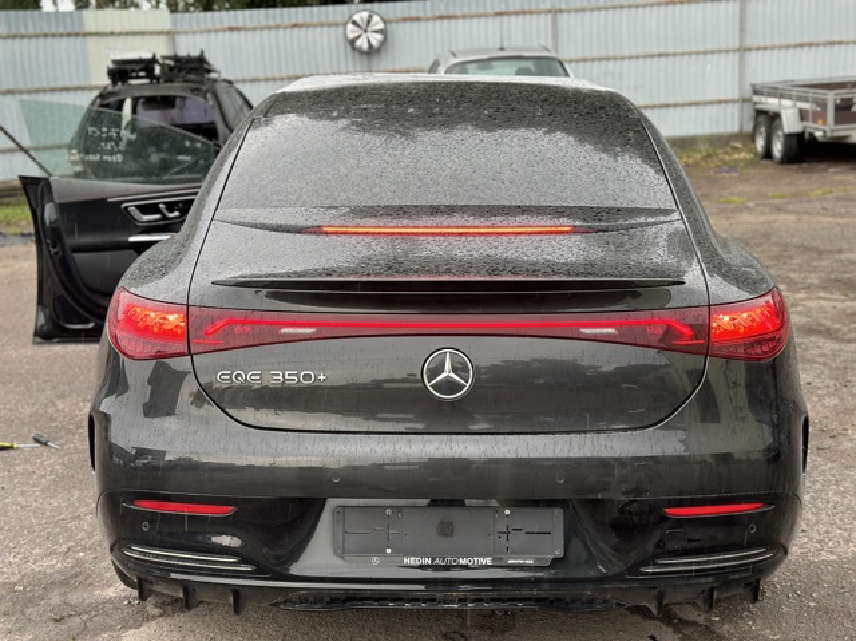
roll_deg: +3.7
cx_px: 428
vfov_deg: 30.2
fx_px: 1186
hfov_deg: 39.7
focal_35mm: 48
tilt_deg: -12.3
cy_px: 320
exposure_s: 1/301
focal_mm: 6.86
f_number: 1.78
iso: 100
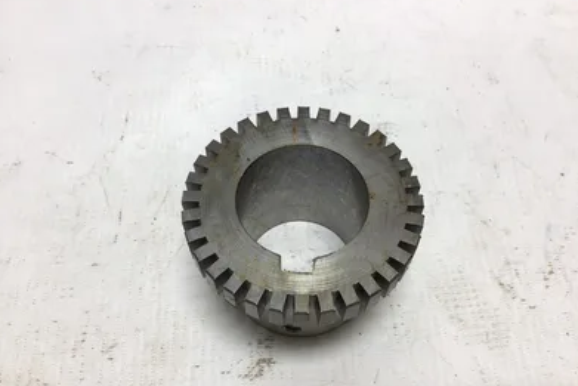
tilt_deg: -59.6
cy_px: 211
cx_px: 293
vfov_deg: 40.0
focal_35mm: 33
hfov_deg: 57.2
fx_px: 530
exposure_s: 1/124
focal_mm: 3.3
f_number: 2.4
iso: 25
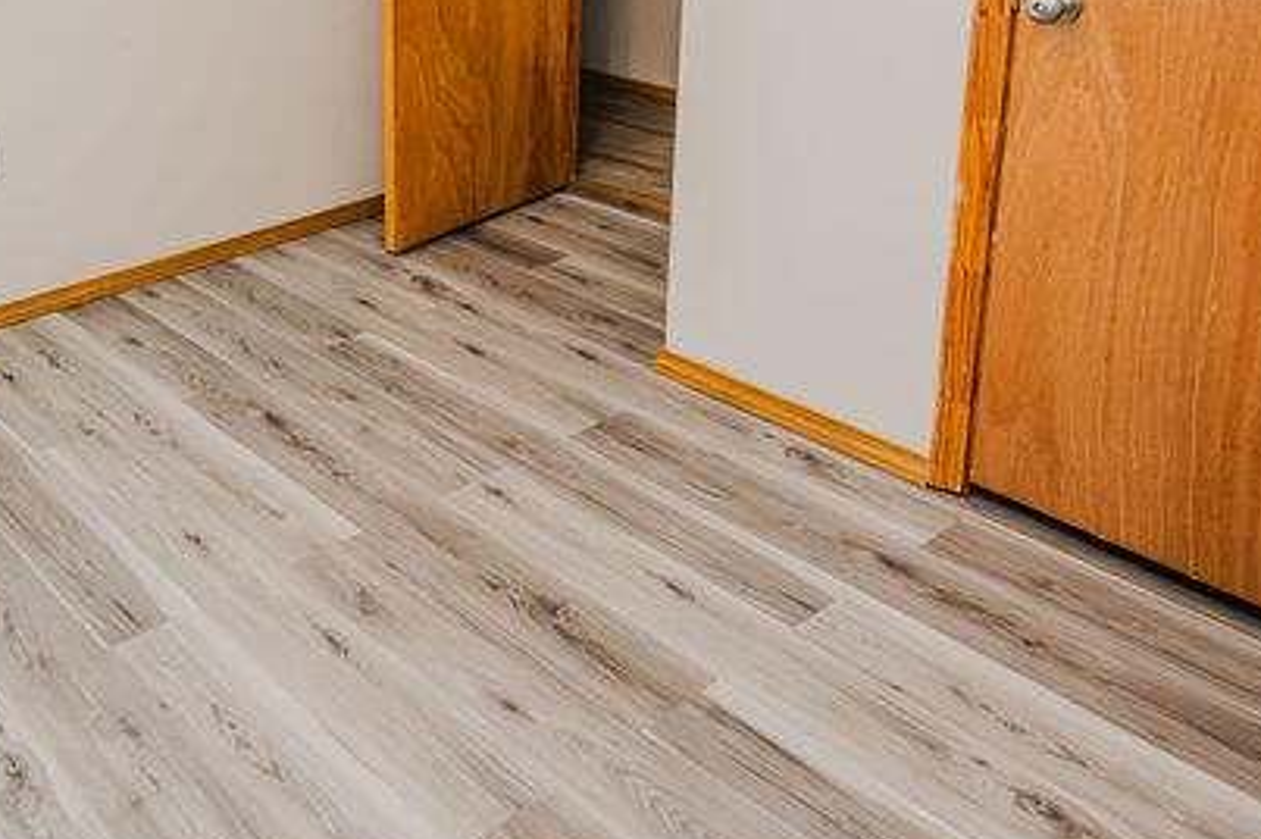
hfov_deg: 47.4
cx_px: 156
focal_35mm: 37
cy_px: 49
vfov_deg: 33.5
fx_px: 1295
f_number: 4
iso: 2000
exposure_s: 1/200
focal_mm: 14
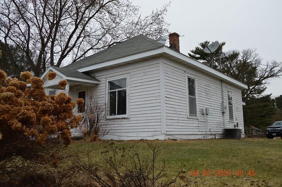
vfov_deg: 39.9
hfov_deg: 57.3
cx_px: 141
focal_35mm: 33
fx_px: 258
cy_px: 94
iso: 320
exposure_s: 1/125
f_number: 5.6
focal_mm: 22
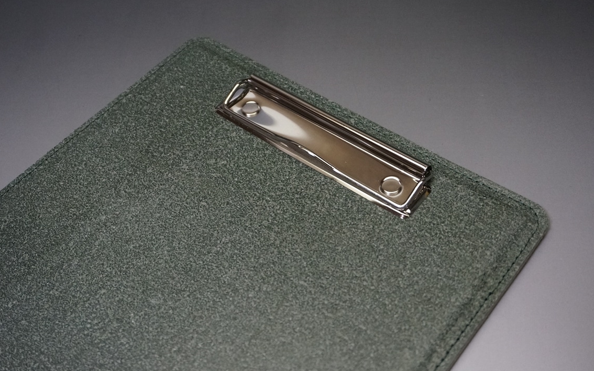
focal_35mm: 42
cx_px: 294
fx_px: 680
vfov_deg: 30.5
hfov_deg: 47.2
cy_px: 192
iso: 1600
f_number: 4.5
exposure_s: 1/160
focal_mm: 26
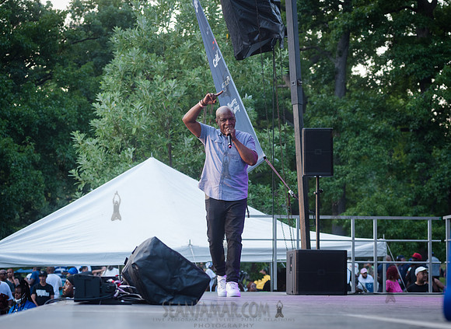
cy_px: 155
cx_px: 236
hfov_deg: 22.0
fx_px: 1162
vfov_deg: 16.1
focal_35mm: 90
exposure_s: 1/400
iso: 1000
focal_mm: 80
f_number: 4.5
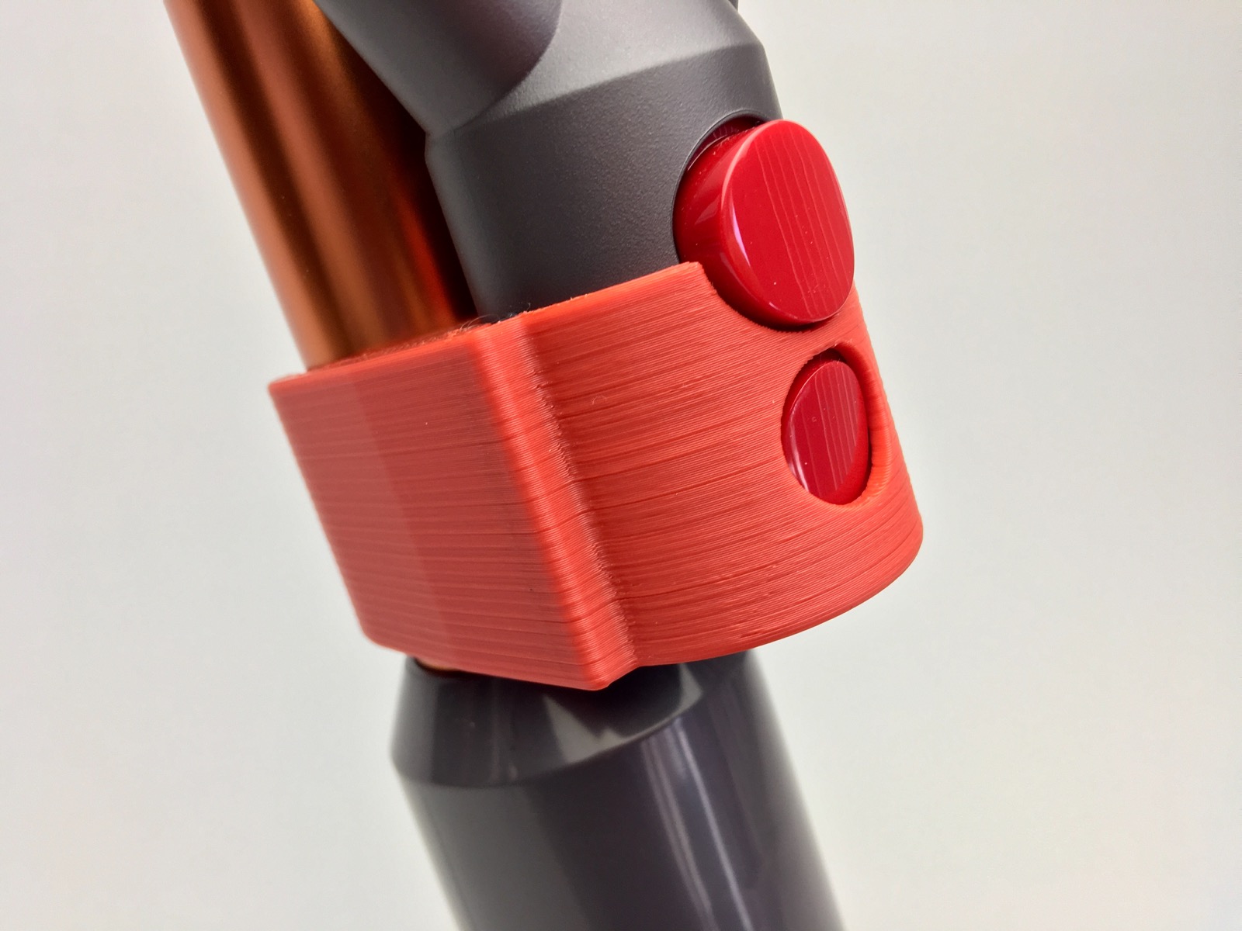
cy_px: 466
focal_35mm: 29
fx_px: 1041
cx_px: 621
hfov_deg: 61.7
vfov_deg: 48.2
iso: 25
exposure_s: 1/50
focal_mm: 4.15
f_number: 2.2
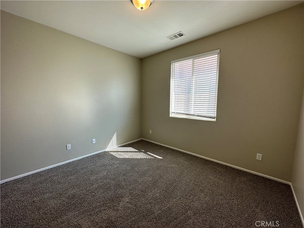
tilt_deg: -6.6
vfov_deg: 85.7
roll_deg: -0.4
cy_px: 114
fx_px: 123
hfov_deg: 102.1
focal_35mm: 14
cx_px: 152
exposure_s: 1/130
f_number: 2.2
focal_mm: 2.22
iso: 40
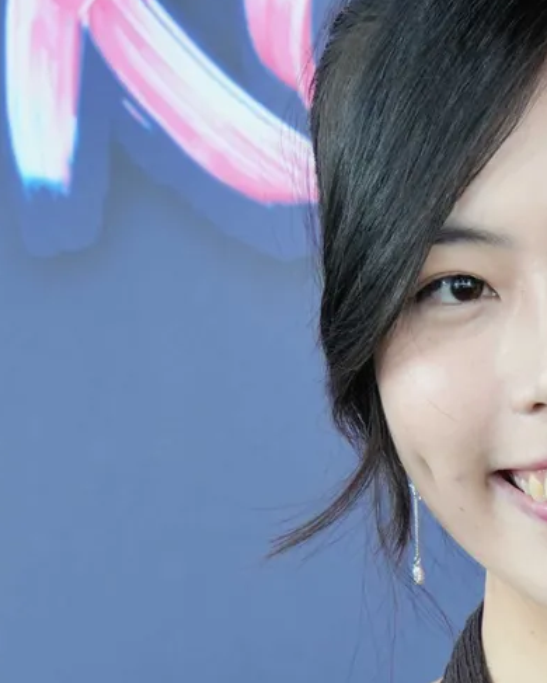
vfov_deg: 3.9
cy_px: 1157
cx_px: 700
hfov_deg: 3.2
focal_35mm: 490
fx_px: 9910
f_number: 4.5
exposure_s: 1/125
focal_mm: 106
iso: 800
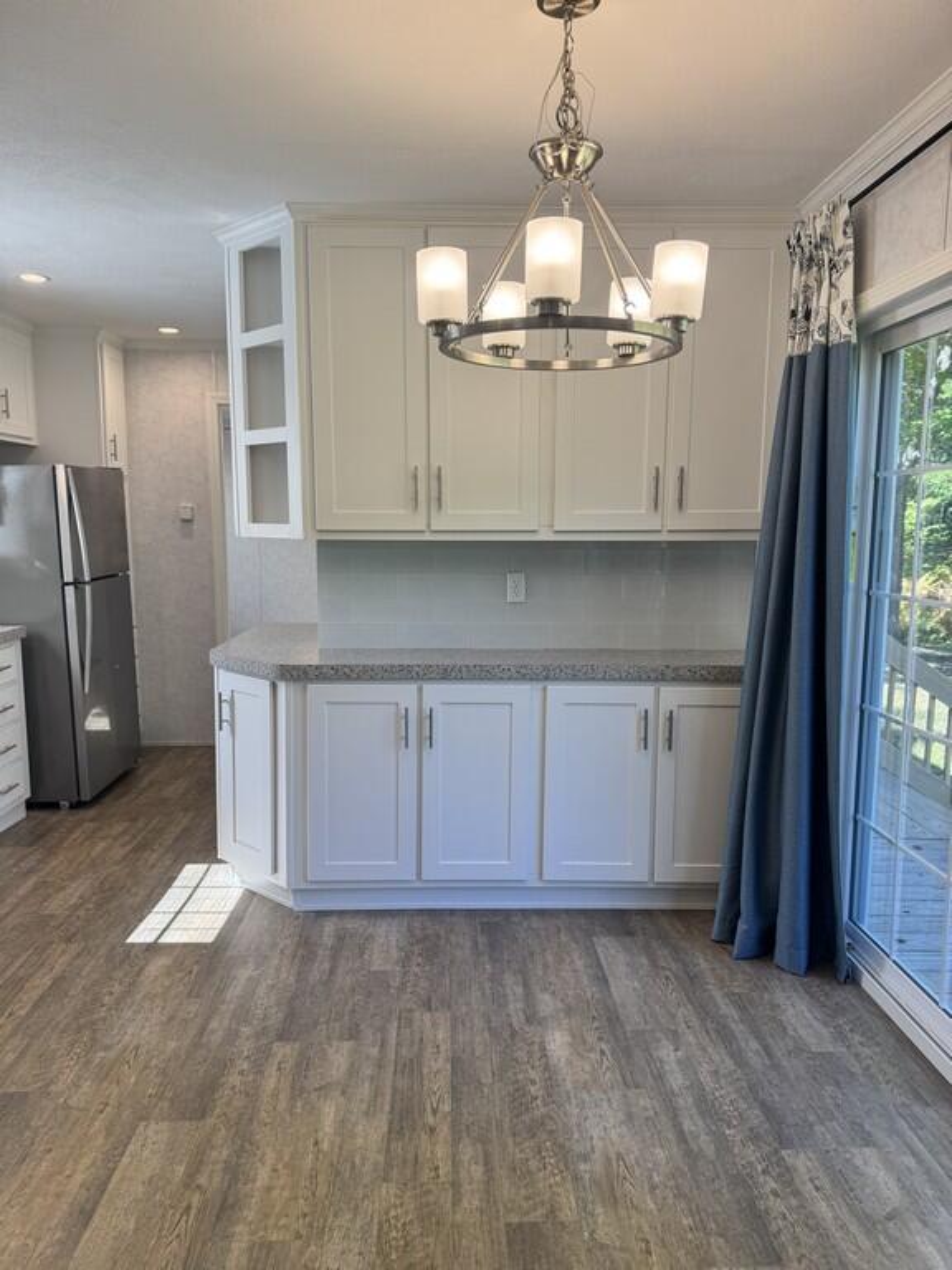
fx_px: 880
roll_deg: +0.6
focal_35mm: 24
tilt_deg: -7.1
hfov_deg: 56.8
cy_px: 635
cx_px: 476
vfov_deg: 71.6
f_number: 1.78
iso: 64
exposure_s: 1/144
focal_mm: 6.76
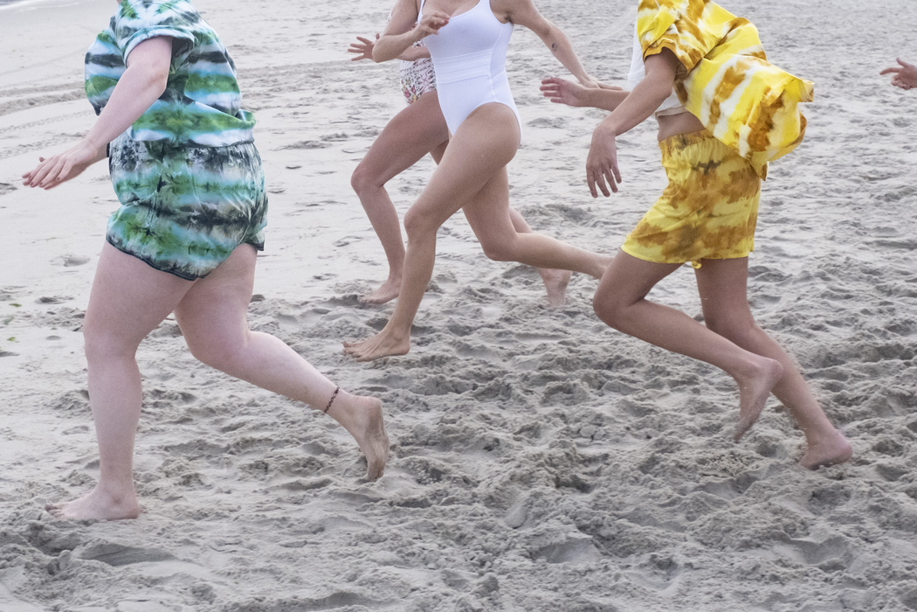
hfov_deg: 26.9
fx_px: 1910
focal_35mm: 75
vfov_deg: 18.0
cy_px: 111
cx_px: 367
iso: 2000
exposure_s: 1/640
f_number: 5.6
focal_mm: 27.4
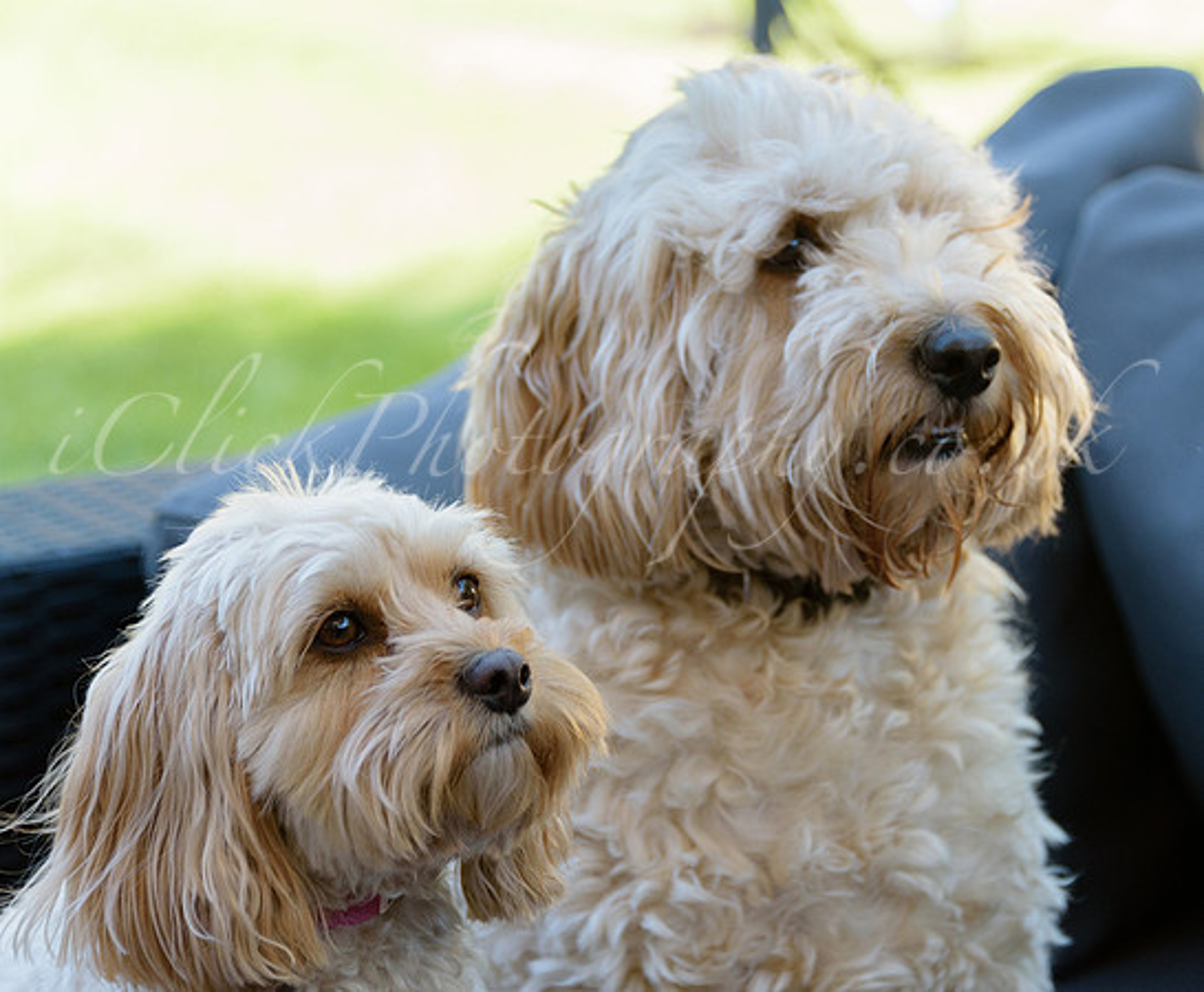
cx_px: 688
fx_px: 5441
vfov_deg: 10.4
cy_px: 456
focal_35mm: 151
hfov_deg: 12.6
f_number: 5.6
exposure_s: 1/320
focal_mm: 122
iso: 1000
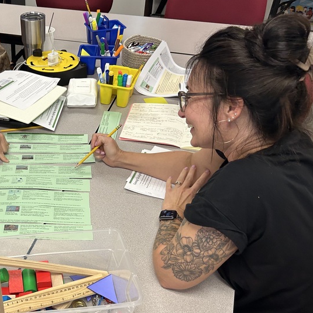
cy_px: 202
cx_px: 44
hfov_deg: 36.5
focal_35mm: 44
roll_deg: +1.6
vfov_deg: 38.0
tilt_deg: -39.2
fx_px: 450
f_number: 1.5
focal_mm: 5.7
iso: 100
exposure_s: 1/120
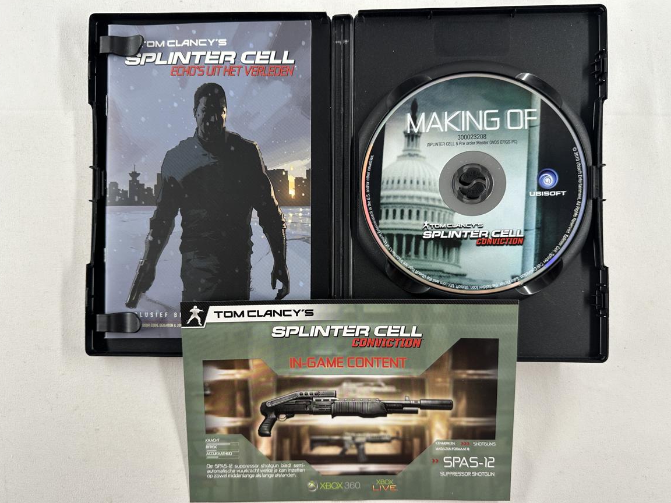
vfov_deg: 54.9
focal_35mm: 25
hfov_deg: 69.4
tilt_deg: -87.8
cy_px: 256
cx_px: 332
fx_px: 485
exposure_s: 1/100
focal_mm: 6.86
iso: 64
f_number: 1.78
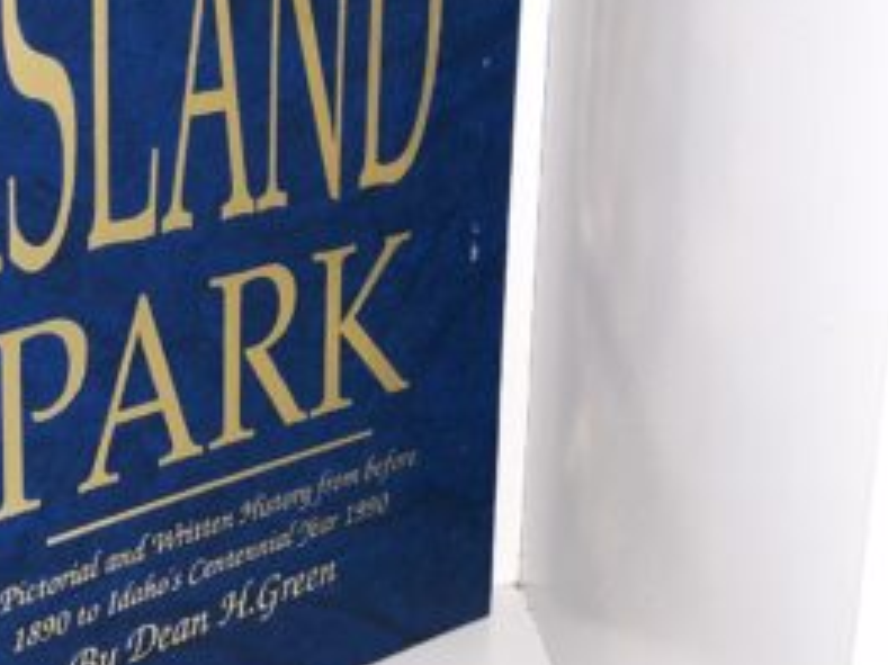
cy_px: 179
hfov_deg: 29.3
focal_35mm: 64
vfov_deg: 22.7
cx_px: 118
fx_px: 1641
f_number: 1.7
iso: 50
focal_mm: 3.7
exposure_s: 1/60
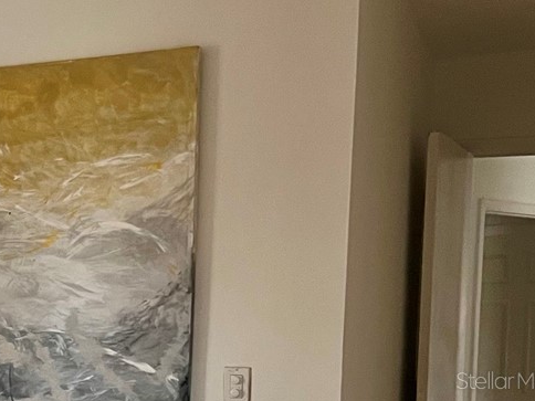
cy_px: 380
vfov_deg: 16.9
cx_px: -324
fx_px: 1329
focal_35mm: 86
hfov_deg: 19.2
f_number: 1.5
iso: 400
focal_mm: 5.7
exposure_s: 1/60
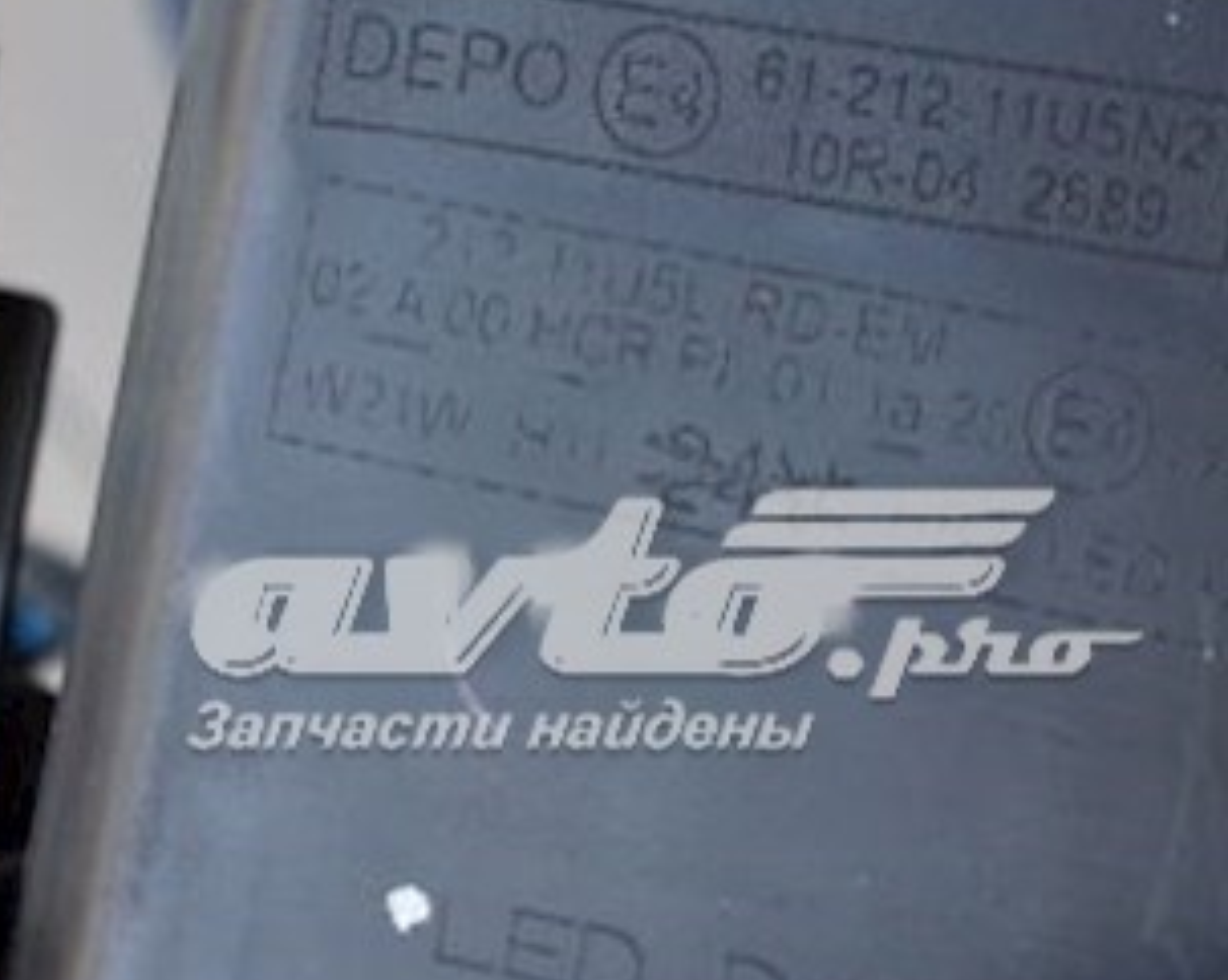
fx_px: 3777
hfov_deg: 18.5
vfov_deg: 14.8
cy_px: 611
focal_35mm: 104
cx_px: 653
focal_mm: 35
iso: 800
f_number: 8
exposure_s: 1/60
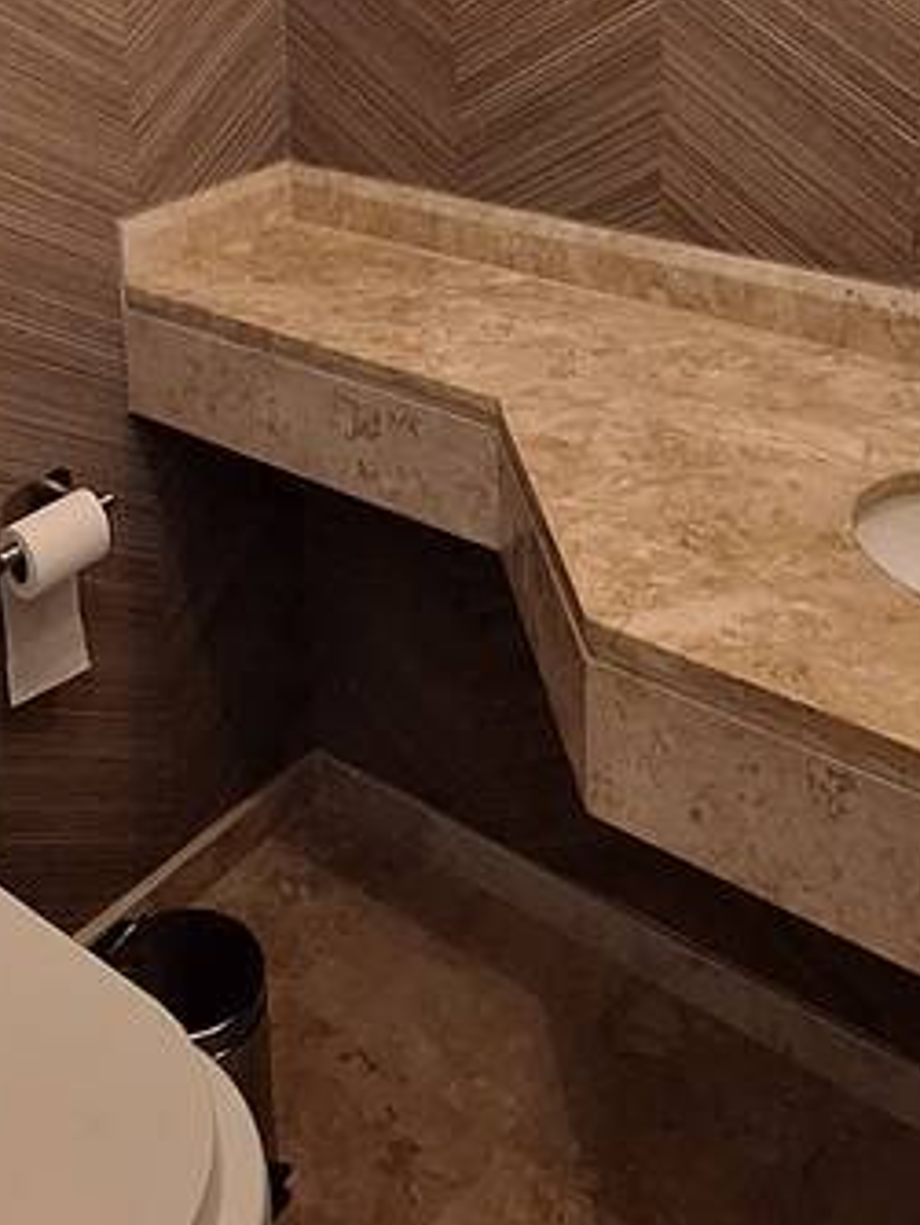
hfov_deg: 34.1
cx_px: 323
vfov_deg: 39.6
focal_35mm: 42
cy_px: 11
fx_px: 1486
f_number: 2.2
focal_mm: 1.74
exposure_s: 1/50
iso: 125
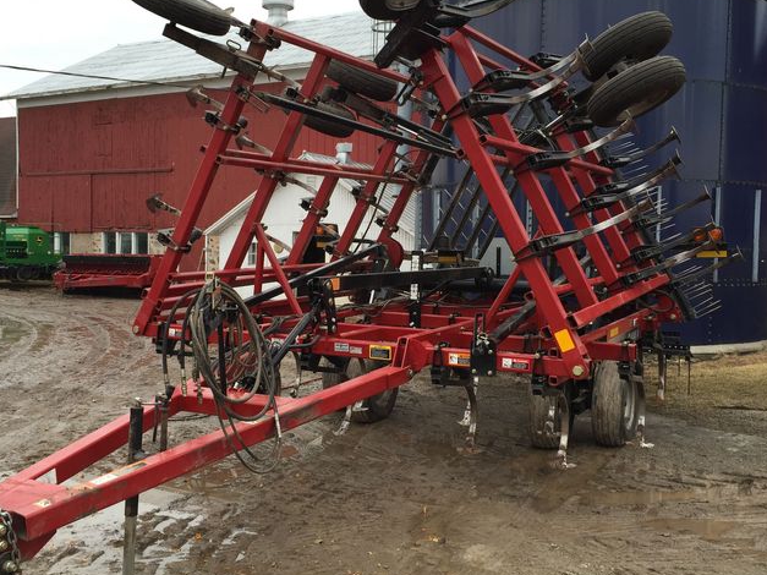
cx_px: 362
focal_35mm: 37
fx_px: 820
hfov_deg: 50.1
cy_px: 273
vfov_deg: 38.6
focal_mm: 4.15
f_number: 2.2
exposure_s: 1/332
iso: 32
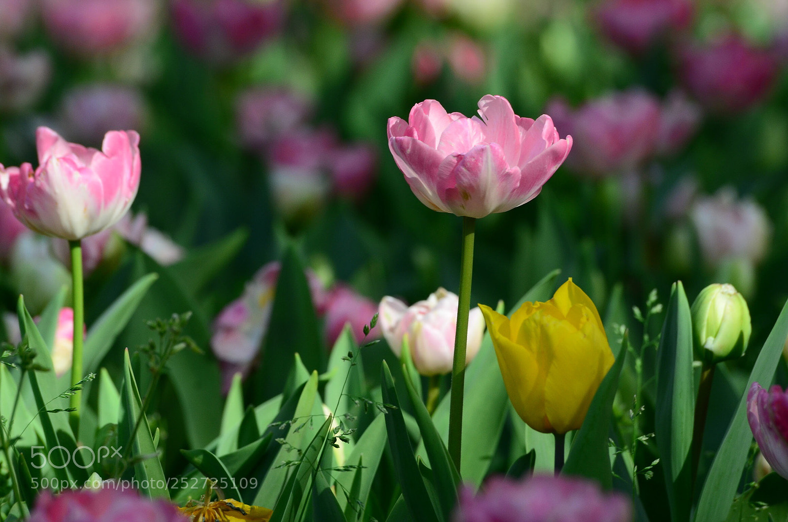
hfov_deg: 4.6
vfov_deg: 3.0
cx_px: 394
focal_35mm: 450
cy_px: 261
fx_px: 9830
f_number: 9
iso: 400
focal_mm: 300
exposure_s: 1/320
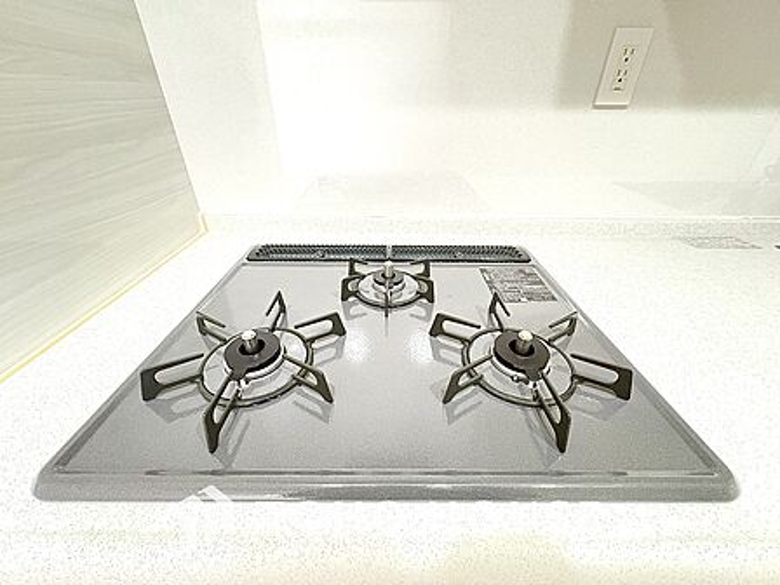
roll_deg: +0.7
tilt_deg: -31.7
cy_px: 292
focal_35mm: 14
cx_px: 390
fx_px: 315
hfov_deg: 102.1
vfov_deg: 85.7
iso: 640
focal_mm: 2.22
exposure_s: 1/50
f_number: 2.2
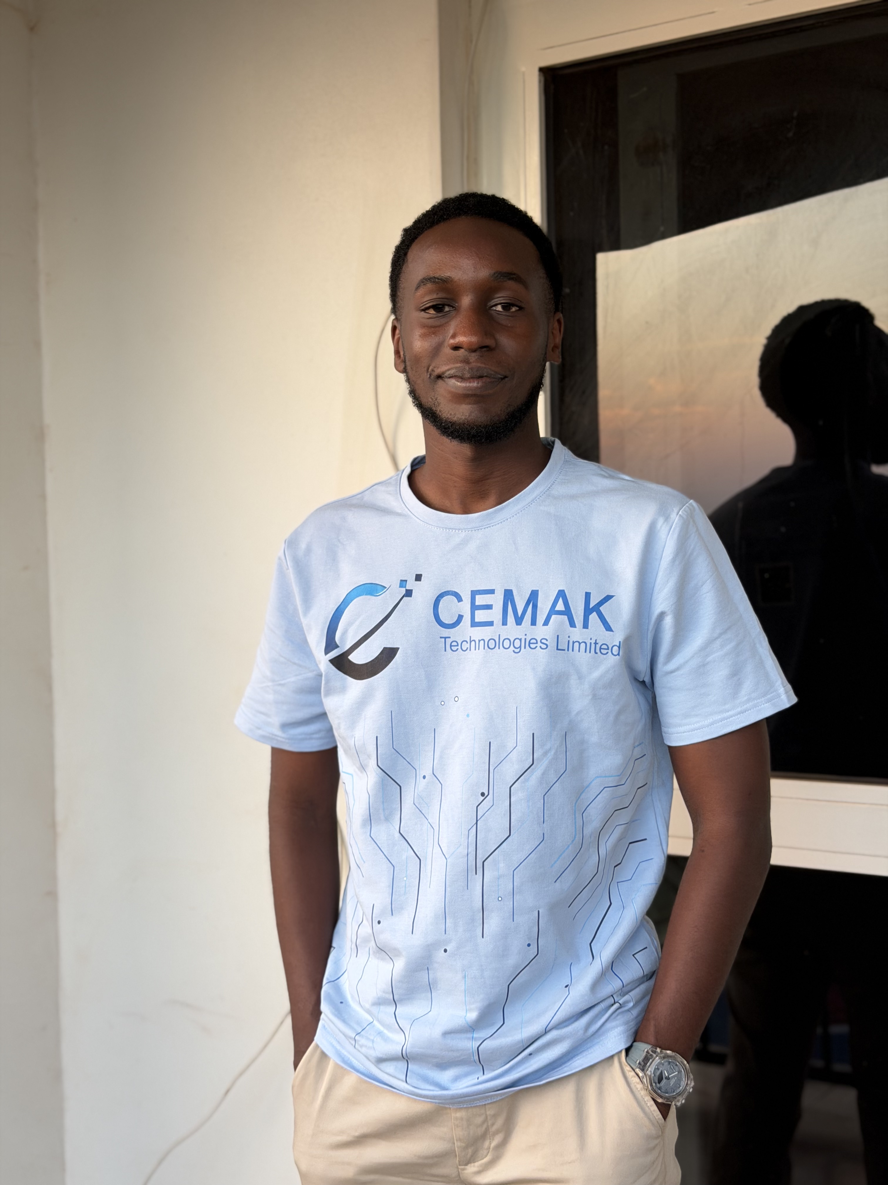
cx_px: 444
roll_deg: +2.2
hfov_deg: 30.3
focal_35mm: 48
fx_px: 1642
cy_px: 592
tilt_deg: -1.3
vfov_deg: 39.7
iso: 100
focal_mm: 6.76
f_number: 1.78
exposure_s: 1/61
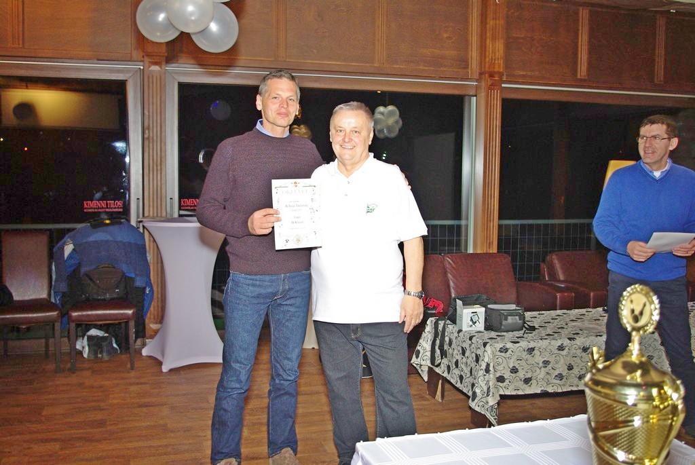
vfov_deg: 37.0
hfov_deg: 53.1
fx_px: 696
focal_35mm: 36
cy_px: 232
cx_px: 348
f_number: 4
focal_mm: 24.38
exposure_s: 1/45
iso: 400
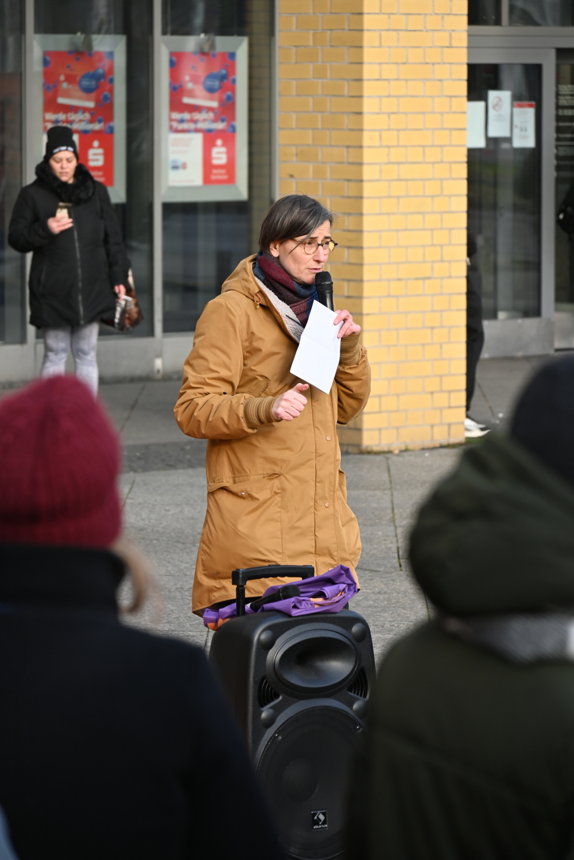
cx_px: 287
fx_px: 4484
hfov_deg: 7.3
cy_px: 430
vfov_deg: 11.0
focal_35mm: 188
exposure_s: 1/250
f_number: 5.3
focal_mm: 125
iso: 220
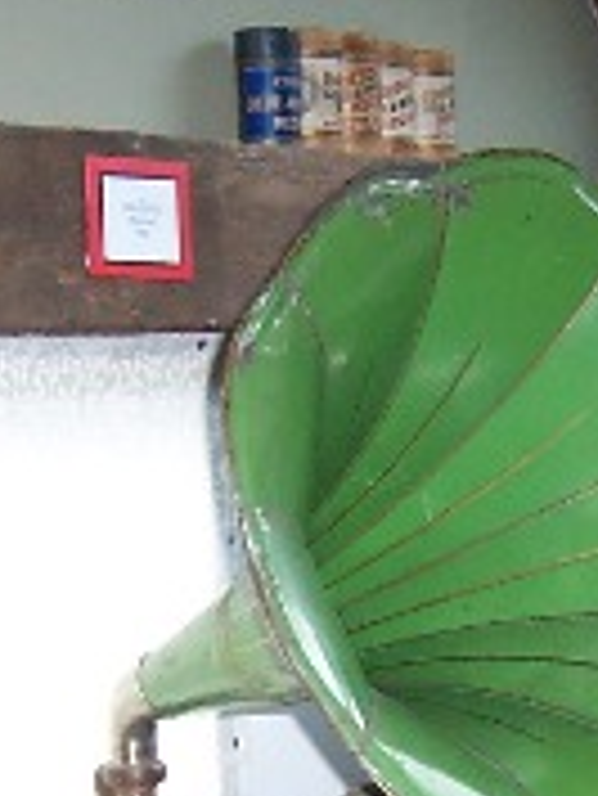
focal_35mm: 130
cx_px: 418
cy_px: 904
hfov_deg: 11.4
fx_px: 2991
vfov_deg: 14.7
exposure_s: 1/60
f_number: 2.8
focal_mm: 5.6
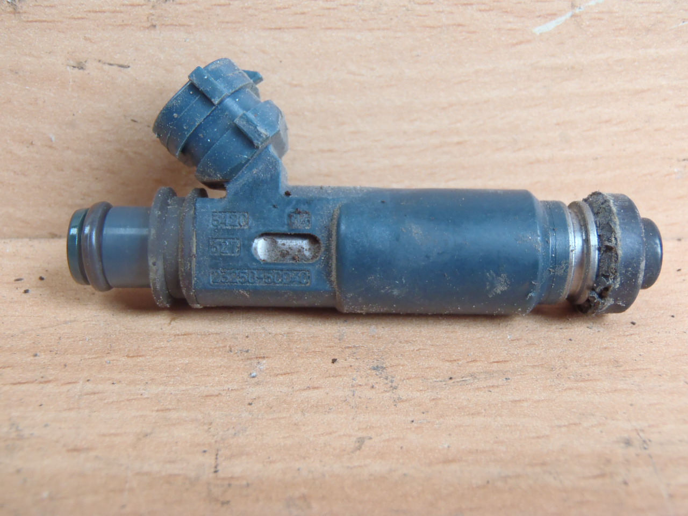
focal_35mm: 37
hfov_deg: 50.1
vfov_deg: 38.7
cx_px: 344
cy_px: 258
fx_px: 735
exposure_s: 1/8
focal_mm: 6.64
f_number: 4.7
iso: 200
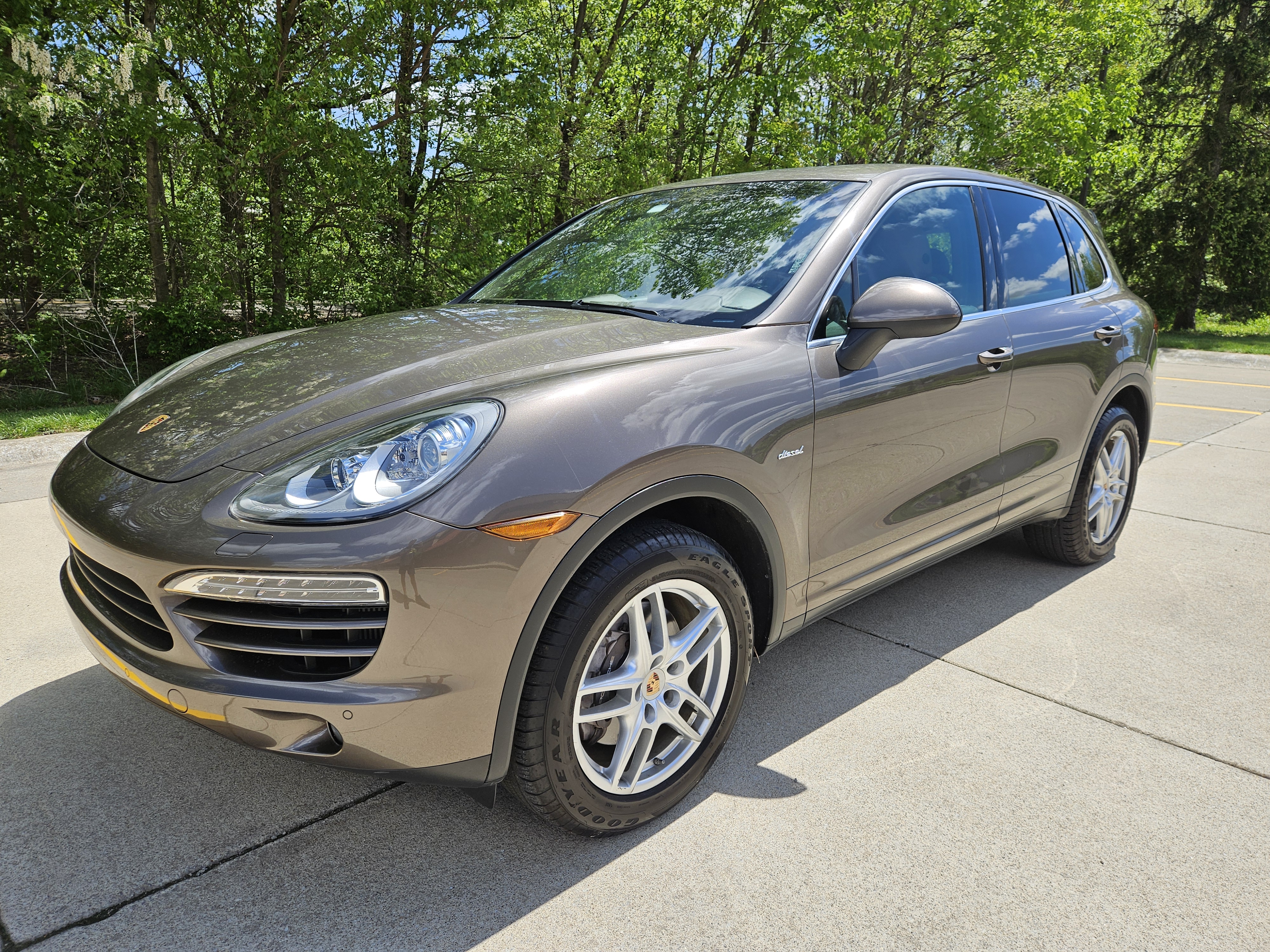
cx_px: 635
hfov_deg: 73.9
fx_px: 844
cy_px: 476
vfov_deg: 58.9
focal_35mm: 23
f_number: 1.8
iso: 25
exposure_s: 1/1614
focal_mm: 5.4
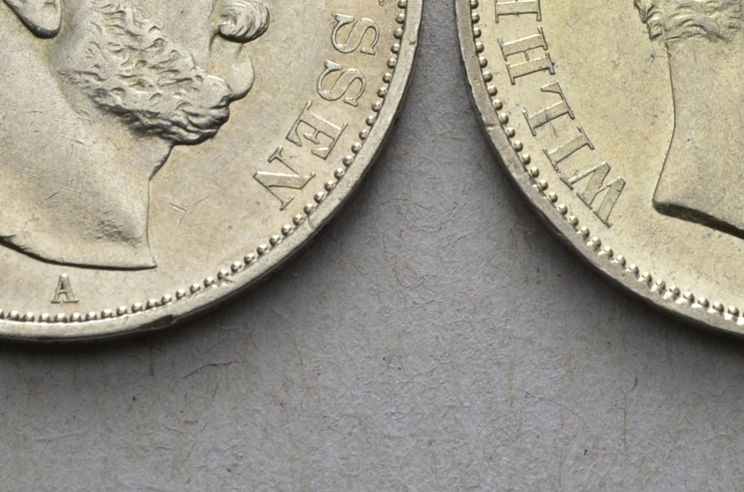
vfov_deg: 6.9
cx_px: 490
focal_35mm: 198
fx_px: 4087
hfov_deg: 10.4
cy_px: 4
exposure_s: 1/250
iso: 400
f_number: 14
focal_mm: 55
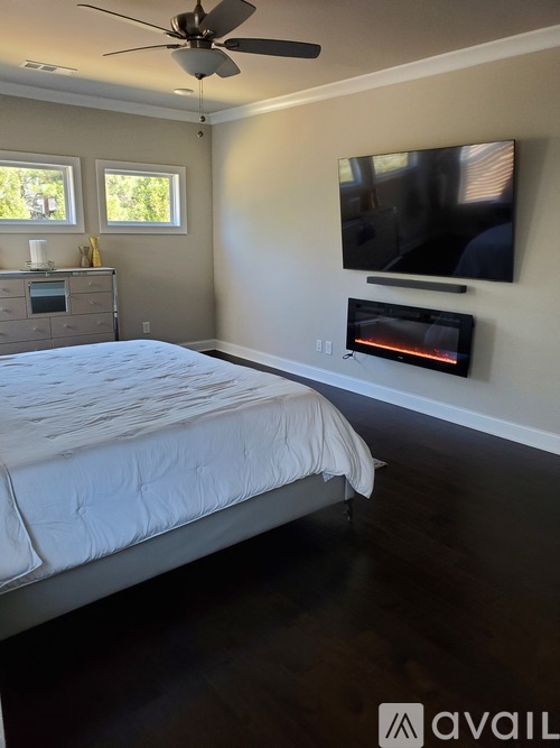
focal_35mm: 26
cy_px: 374
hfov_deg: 53.0
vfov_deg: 67.3
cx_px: 280
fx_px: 561
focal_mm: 4.3
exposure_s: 1/60
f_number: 2.4
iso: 250
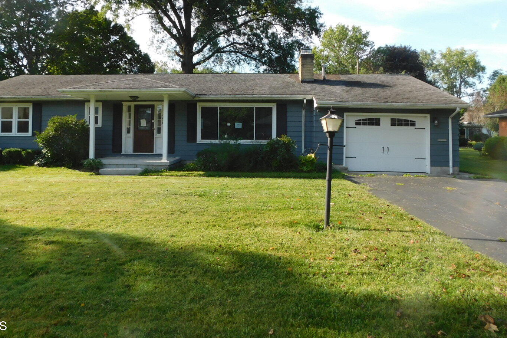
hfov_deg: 65.4
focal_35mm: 28
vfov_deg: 45.9
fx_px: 394
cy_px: 123
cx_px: 235
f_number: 3
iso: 125
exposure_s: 1/500
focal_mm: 4
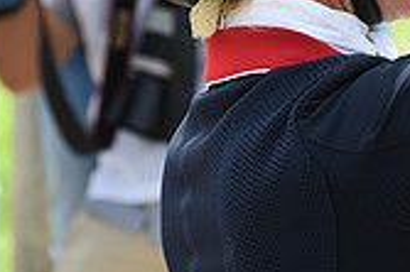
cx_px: 678
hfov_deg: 6.8
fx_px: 3391
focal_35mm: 298
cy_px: -196
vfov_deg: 4.6
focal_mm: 86
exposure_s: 1/1000
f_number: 5
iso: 250
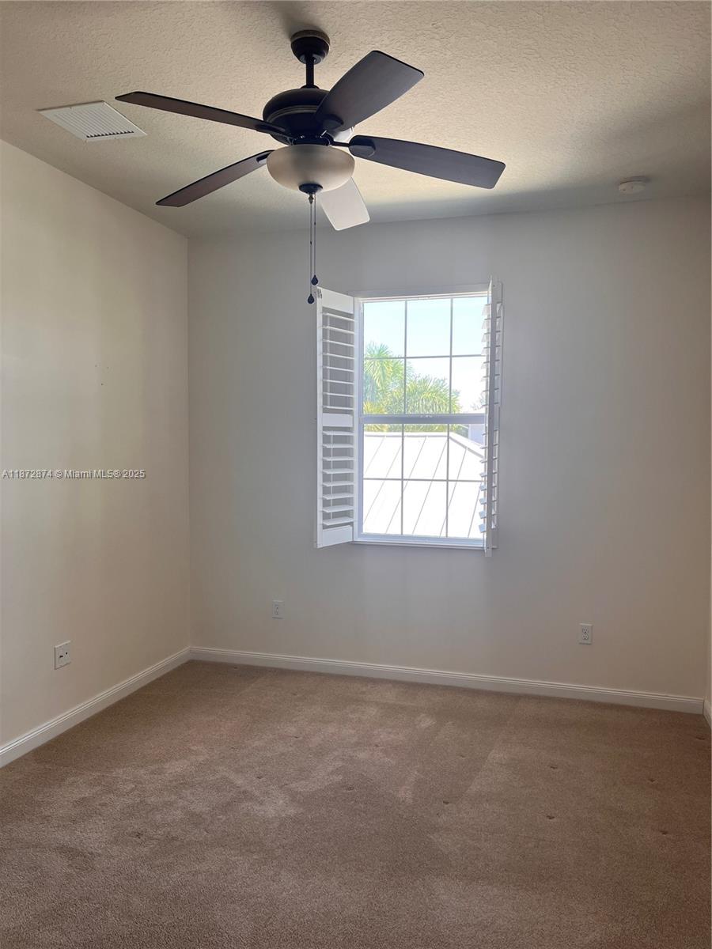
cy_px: 474
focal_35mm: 26
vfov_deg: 67.3
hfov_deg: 53.1
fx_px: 713
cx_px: 356
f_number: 1.6
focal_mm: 5.1
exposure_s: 1/154
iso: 50
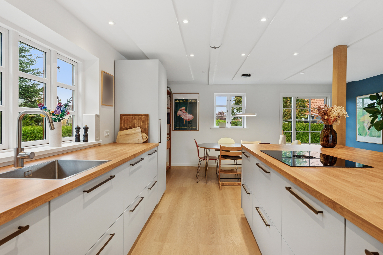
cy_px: 128
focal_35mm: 20
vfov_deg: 63.2
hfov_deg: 85.4
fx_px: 207
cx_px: 192
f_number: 8
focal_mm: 13
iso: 200
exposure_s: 1/10
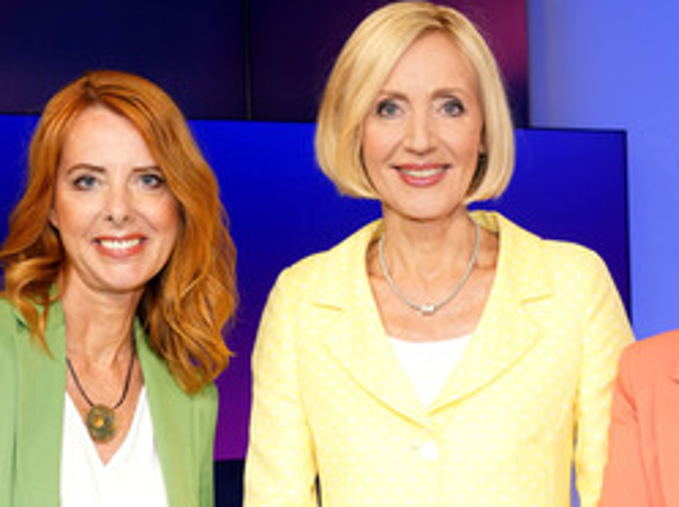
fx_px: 1332
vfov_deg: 21.5
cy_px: 333
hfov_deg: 28.5
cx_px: 432
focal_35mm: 68
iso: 2000
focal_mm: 39
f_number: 5.6
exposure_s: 1/125
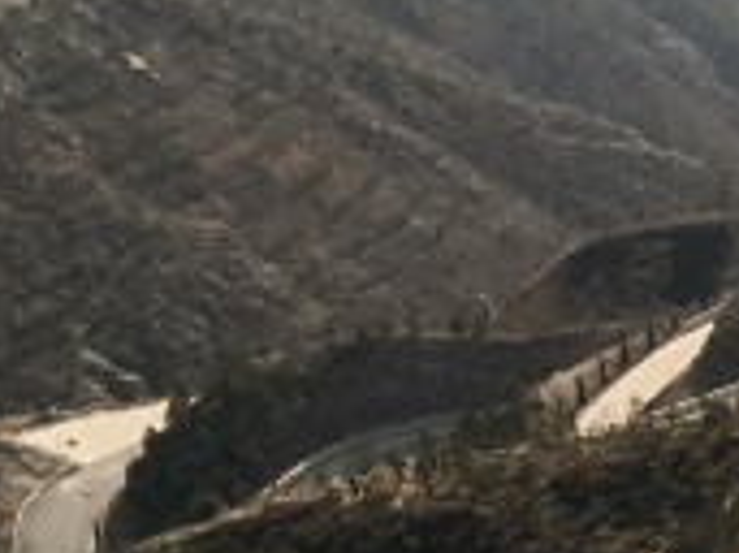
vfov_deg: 8.5
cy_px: 467
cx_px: 2027
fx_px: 3712
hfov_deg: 9.5
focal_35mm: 174
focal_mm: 4.15
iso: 25
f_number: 2.2
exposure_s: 1/1282
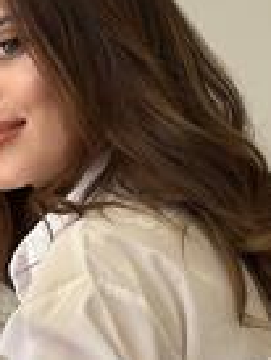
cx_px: 121
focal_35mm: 187
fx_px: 1949
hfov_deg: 8.0
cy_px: 466
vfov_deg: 10.3
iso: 80
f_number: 1.78
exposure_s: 1/529
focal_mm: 6.86
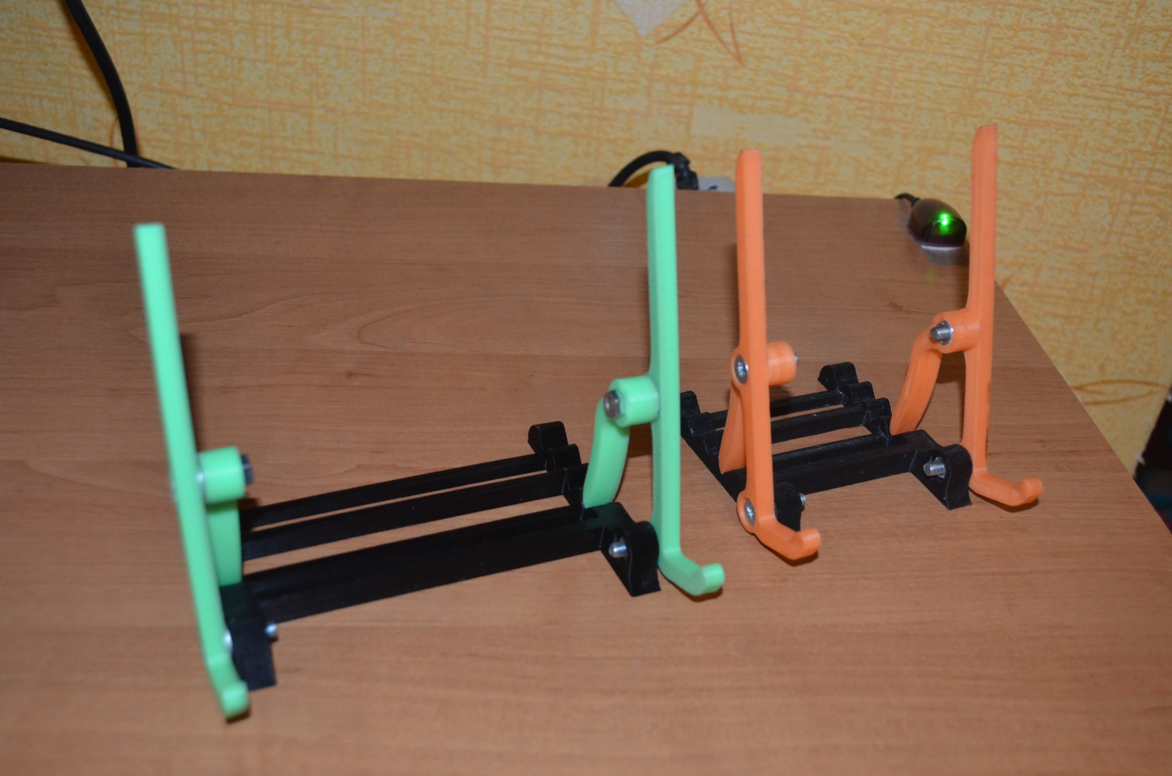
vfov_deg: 31.8
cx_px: 586
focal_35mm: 42
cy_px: 388
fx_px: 1365
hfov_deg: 46.5
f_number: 4.5
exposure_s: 1/60
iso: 1800
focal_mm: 28
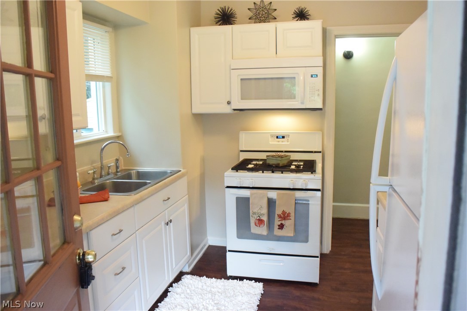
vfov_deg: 47.9
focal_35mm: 27
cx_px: 234
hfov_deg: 67.4
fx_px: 350
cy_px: 156
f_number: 3.5
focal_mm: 10
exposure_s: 1/60
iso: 2500
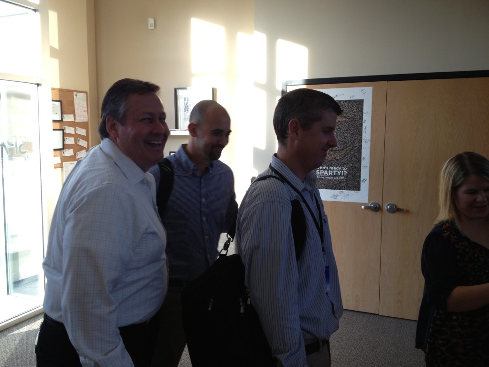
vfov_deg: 40.7
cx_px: 244
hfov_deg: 52.6
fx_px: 494
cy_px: 184
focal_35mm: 35
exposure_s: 1/120
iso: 64
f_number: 2.4
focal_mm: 4.28
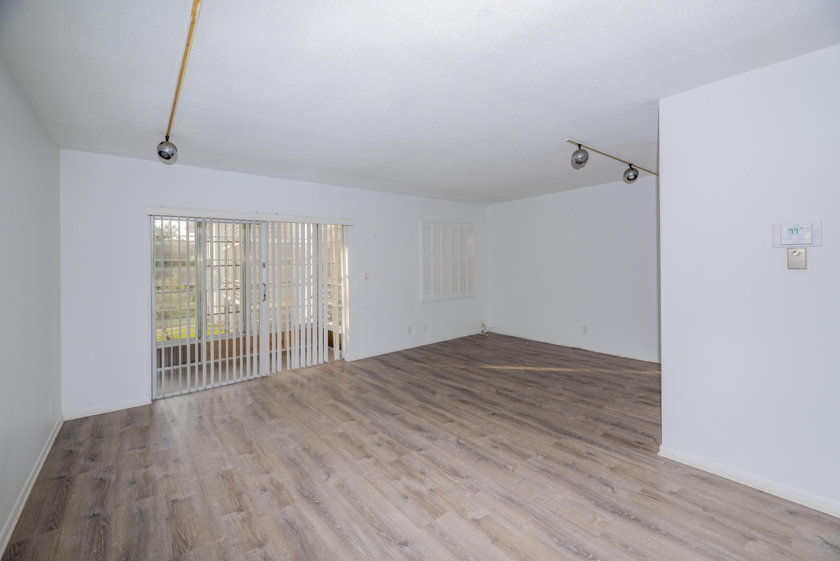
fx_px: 327
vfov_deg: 81.2
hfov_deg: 104.2
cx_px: 420
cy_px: 280
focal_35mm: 14
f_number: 10
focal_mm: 14
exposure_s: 1/125
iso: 800
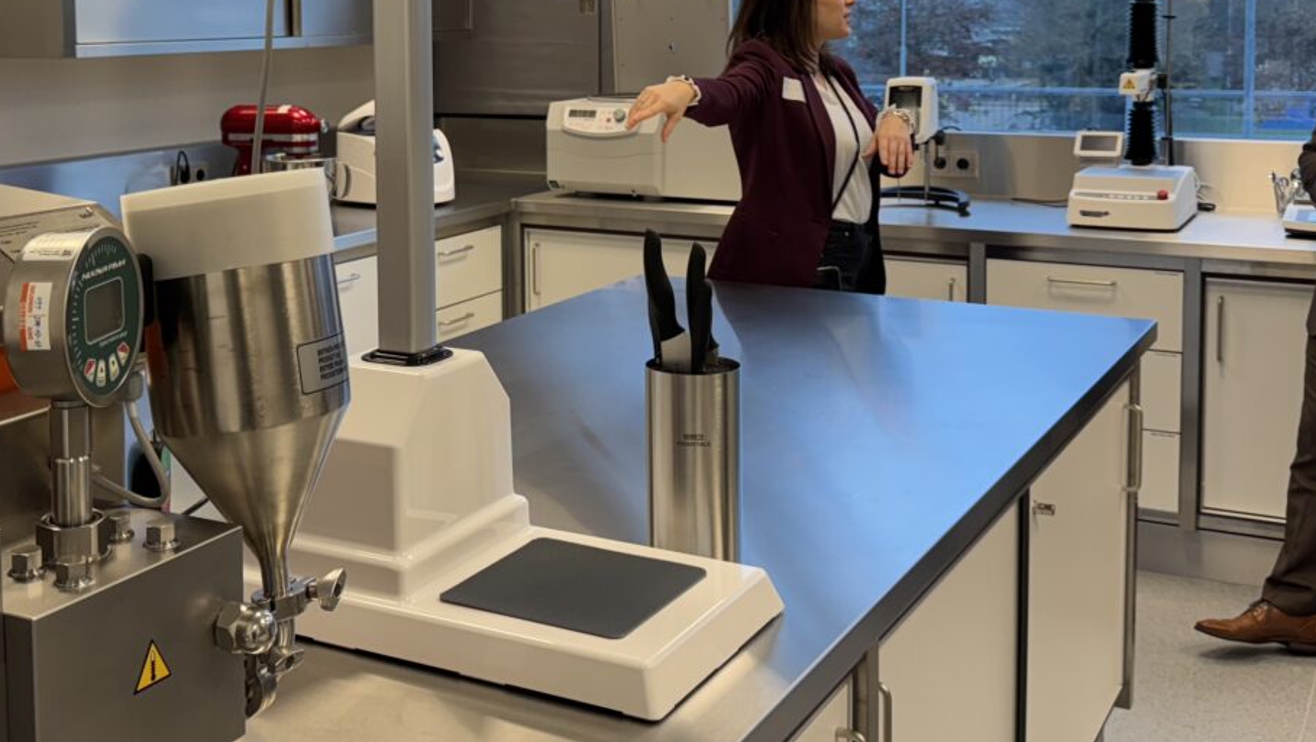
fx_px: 1606
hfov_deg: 44.1
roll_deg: +1.7
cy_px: 132
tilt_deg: -3.3
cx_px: 478
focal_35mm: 46
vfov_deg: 25.5
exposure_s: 1/100
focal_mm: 6.76
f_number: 1.78
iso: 64
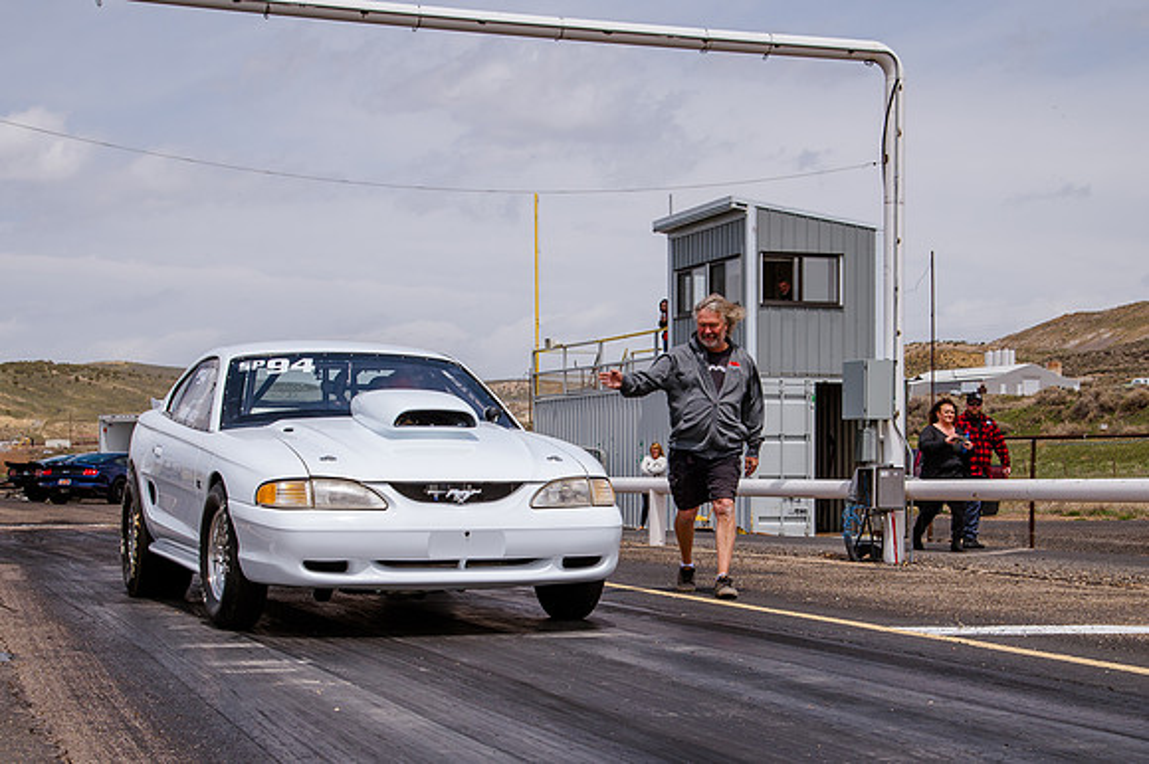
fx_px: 2054
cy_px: 471
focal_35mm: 64
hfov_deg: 31.2
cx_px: 595
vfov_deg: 21.1
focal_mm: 50
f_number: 10
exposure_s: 1/400
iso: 200
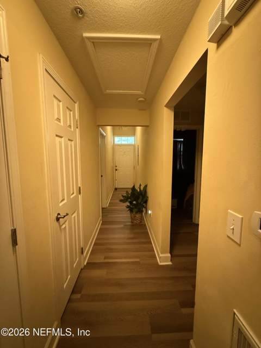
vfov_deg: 102.1
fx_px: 141
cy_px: 174
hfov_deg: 85.7
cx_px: 130
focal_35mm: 14
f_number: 2.2
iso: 1000
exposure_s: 1/40
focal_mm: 2.22
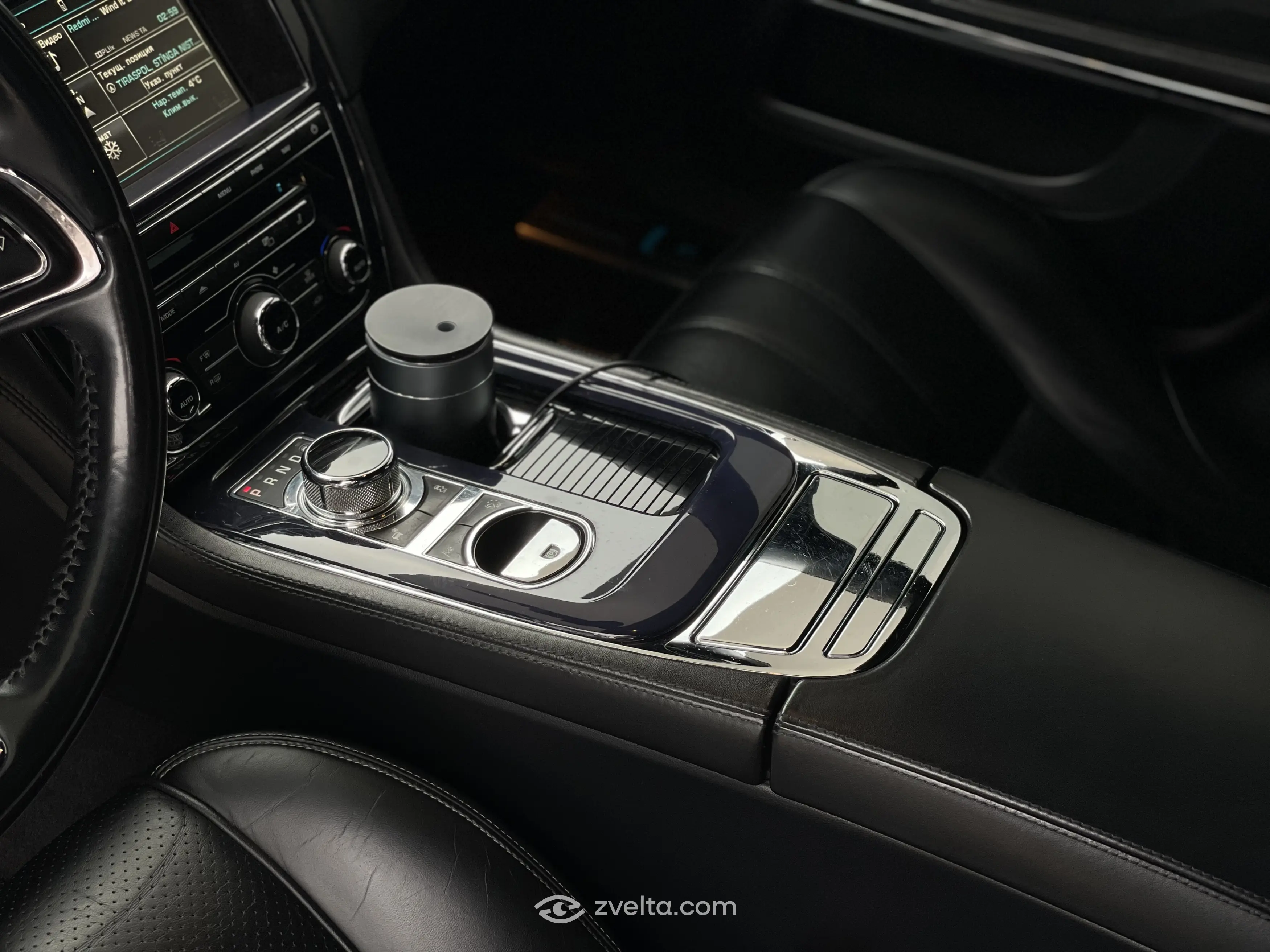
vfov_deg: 28.0
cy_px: 476
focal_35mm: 52
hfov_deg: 36.8
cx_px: 635
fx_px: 1908
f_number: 2
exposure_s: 1/122
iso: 64
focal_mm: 6
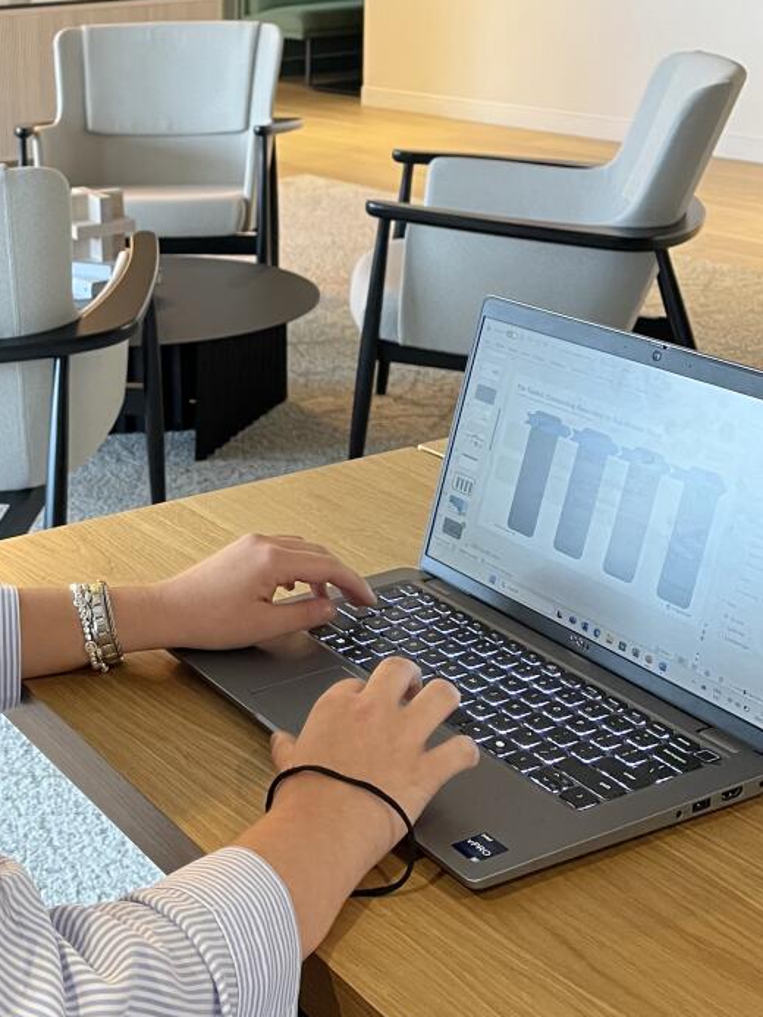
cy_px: 324
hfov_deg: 26.0
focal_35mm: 54
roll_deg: +3.5
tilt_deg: -14.0
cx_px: 54
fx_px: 1587
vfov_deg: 35.1
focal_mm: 5.1
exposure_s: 1/60
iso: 200
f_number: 1.6
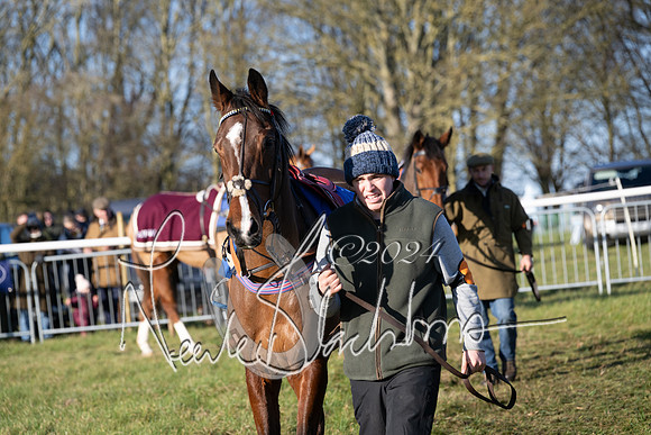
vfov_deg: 9.2
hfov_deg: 13.7
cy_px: 218
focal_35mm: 150
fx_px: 2713
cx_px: 326
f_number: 5
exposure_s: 1/1250
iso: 400
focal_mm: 150
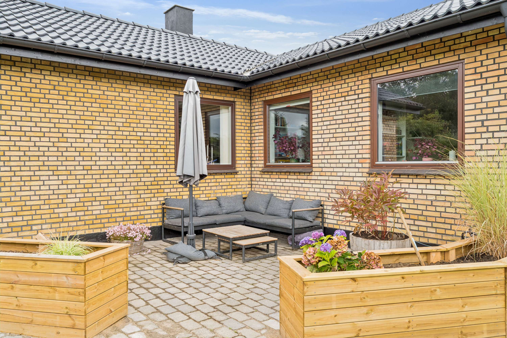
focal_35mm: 28
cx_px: 254
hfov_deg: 66.4
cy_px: 169
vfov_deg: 47.2
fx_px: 387
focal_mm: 27.5
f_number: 8
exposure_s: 1/80
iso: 200
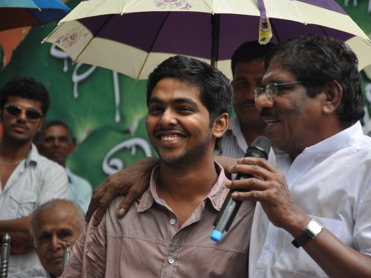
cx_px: 203
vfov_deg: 8.7
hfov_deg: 11.5
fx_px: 1838
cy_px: 139
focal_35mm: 172
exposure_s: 1/60
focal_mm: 105
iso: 800
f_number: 5.6
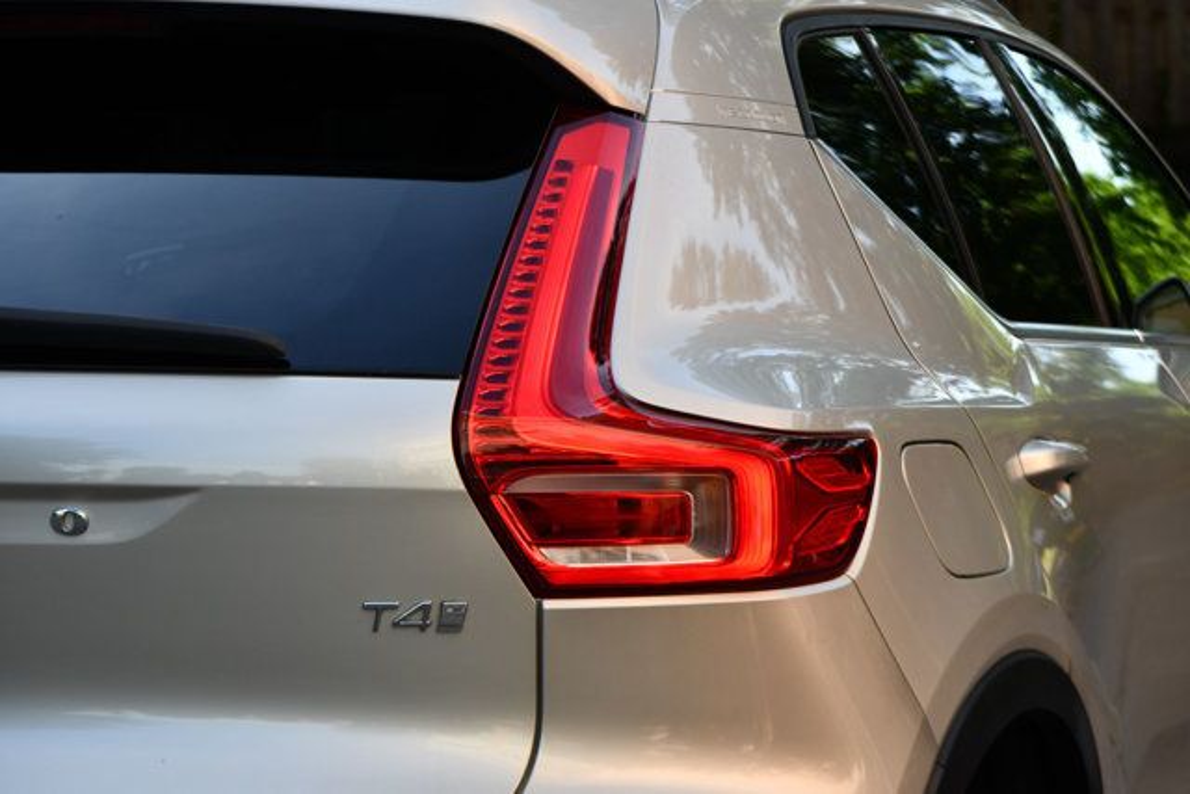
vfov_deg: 10.8
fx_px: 4199
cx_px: 595
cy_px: 397
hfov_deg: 16.1
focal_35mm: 127
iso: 200
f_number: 5.6
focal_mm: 85
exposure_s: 1/250
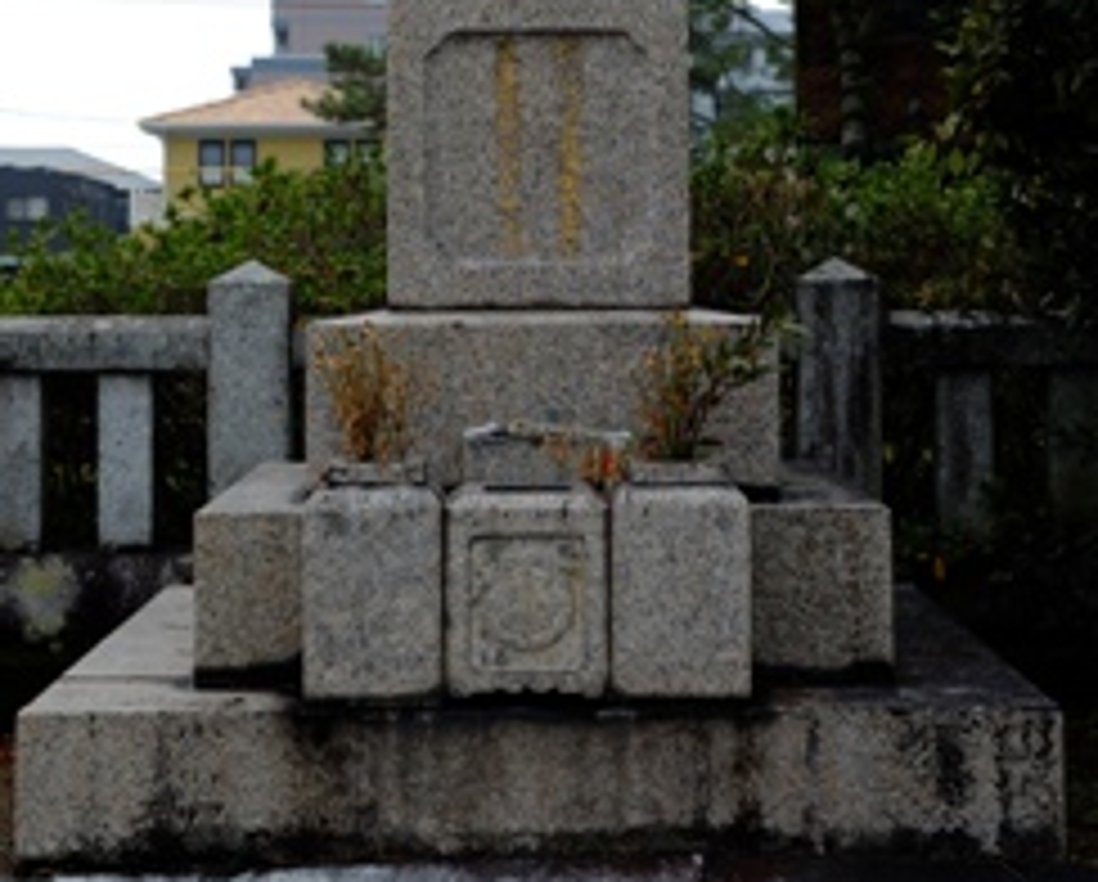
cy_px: 158
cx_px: 511
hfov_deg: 25.7
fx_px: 2409
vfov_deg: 20.5
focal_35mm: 74
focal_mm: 28.9
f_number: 4
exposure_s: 1/210
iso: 400
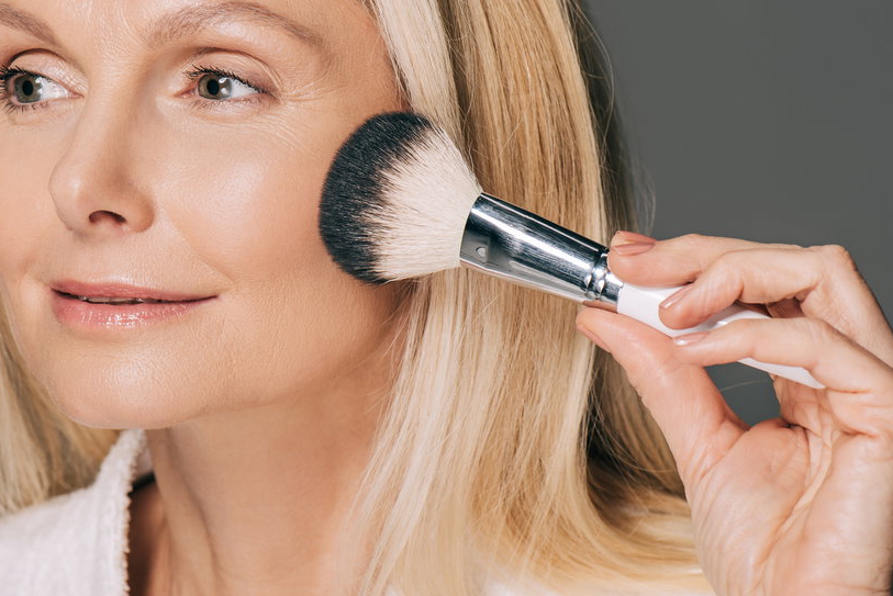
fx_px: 3847
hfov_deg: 13.2
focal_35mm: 155
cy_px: 317
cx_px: 331
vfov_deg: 8.9
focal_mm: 105
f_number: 9
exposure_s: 1/200
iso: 100
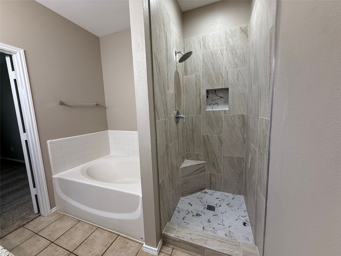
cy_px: 128
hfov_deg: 102.1
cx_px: 170
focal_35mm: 14
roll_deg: +2.3
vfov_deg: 85.7
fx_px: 138
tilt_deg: -7.2
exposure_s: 1/120
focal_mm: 2.22
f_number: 2.2
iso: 200
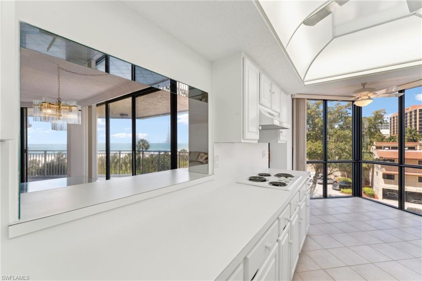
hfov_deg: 104.3
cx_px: 211
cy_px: 140
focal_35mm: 14
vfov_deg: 81.2
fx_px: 164
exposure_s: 1/80
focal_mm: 14
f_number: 8
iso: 250
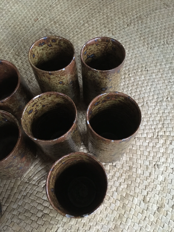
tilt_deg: -64.2
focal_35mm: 29
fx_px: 194
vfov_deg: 61.7
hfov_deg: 48.2
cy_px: 116
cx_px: 87
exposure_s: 1/17
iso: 640
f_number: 2.2
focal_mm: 4.15
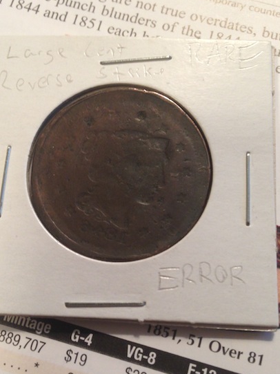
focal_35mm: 41
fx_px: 442
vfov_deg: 45.7
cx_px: 130
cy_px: 206
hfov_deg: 35.1
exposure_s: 1/20
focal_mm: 4.13
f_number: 2.4
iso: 80
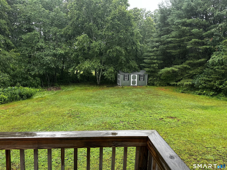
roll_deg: -2.3
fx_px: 157
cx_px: 114
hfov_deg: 71.6
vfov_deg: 56.8
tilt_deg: -8.4
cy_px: 85
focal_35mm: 24
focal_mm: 6.86
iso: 80
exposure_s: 1/258
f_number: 1.78
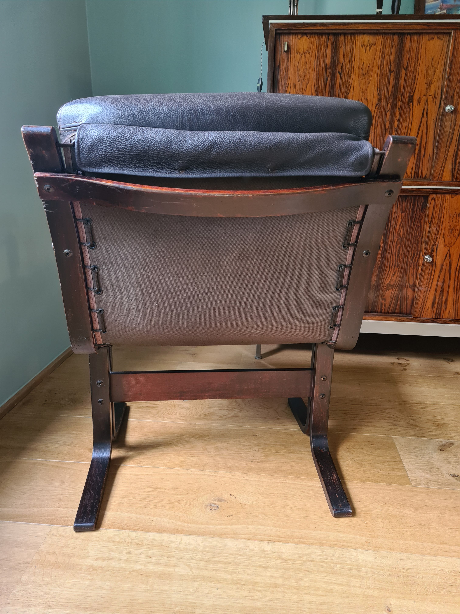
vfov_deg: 67.3
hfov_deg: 53.1
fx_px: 461
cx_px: 230
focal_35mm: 26
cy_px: 307
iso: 200
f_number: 1.8
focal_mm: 5.4
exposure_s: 1/50
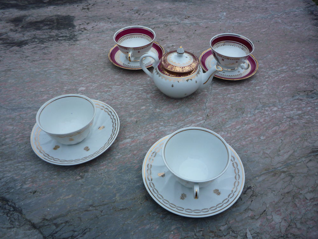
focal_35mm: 30
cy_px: 120
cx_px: 159
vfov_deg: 46.8
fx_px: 276
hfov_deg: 60.0
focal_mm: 5.2
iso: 100
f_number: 3.5
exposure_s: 1/100
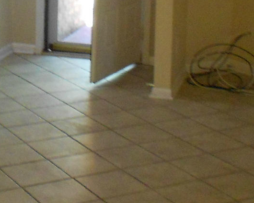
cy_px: -6
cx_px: 32
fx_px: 737
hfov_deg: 19.3
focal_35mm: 98
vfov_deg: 15.4
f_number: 3.2
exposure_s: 1/30
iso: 400
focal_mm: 4.6
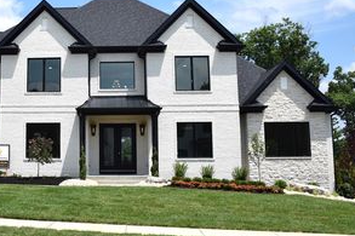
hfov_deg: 41.1
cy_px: 88
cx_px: 74
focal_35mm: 46
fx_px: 453
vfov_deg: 29.1
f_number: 10
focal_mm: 18
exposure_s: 1/400
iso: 200
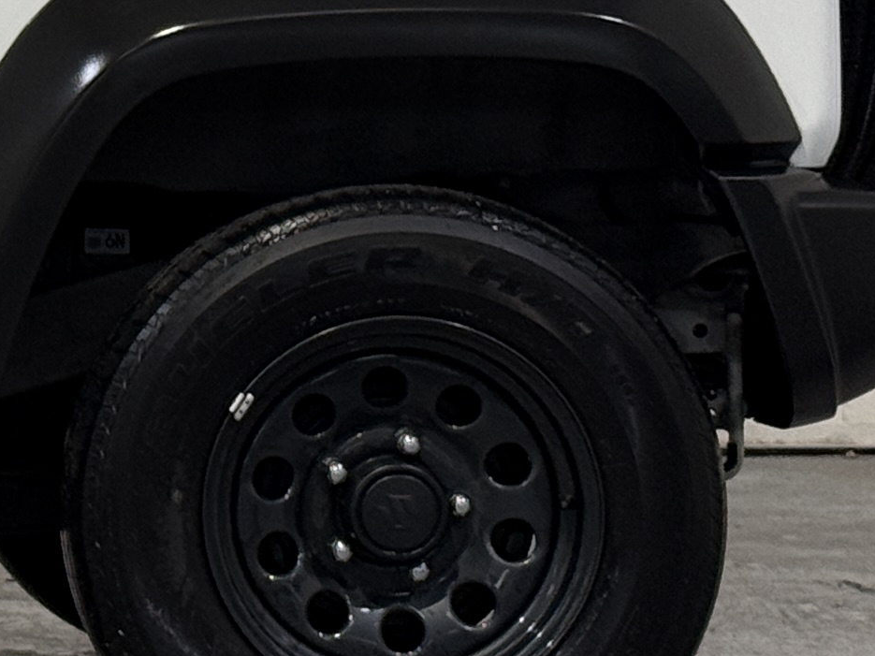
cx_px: -619
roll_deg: -0.5
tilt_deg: -0.3
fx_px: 5232
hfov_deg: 9.2
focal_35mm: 207
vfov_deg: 7.2
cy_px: 37
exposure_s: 1/60
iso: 64
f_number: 1.78
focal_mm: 6.76
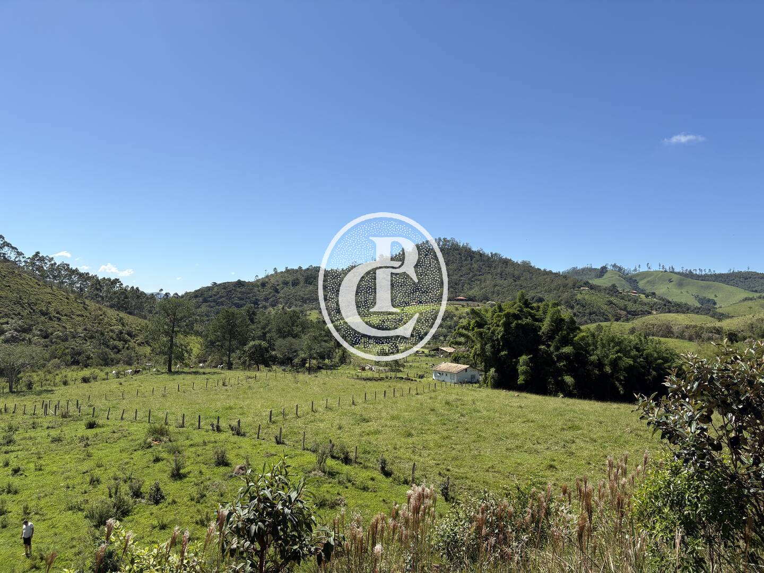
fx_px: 574
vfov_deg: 53.1
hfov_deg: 67.3
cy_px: 286
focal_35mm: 26
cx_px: 382
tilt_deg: +3.6
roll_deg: -0.7
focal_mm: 5.96
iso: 50
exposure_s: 1/3448
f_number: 1.6
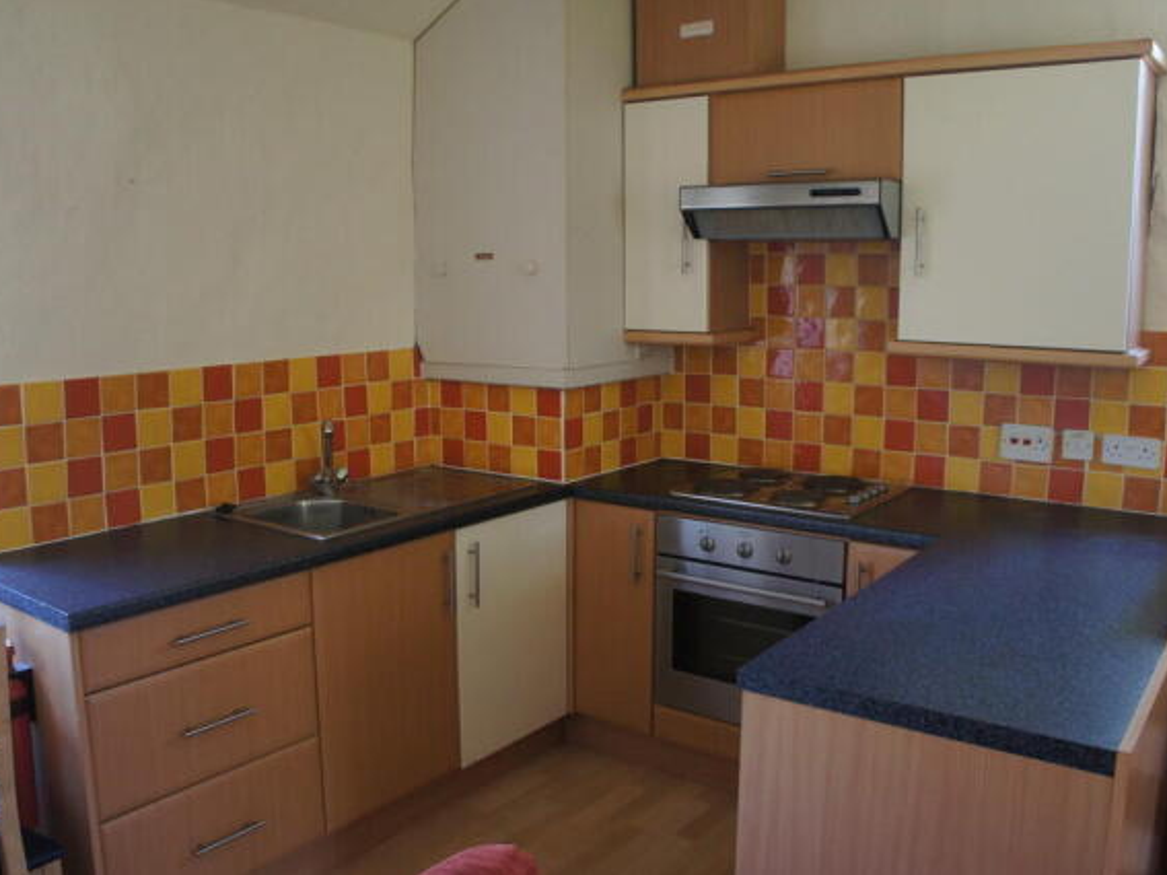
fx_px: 1011
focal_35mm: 30
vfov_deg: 46.8
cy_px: 428
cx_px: 578
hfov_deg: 60.0
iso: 640
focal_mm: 18
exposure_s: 1/30
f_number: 3.5
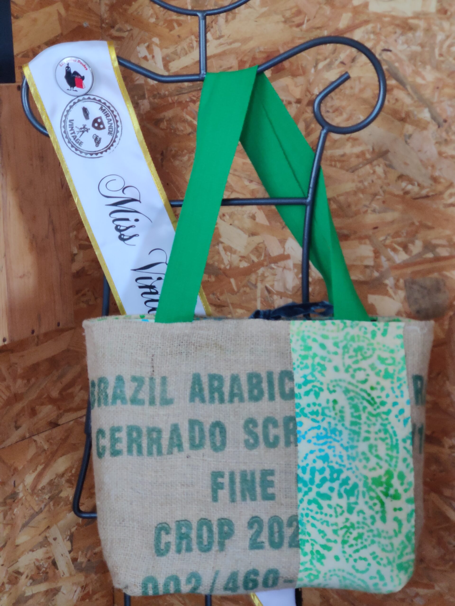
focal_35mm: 74
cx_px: 228
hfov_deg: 19.9
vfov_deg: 26.3
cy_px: 303
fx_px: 1297
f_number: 2.44
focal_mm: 6.95
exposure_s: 1/50
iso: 1250
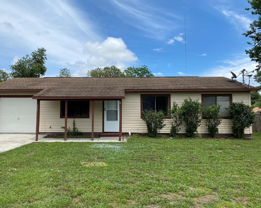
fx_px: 216
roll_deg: +0.7
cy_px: 101
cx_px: 118
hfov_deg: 62.1
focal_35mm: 28
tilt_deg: +3.4
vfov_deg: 51.5
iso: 32
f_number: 1.8
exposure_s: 1/3731
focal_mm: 4.25
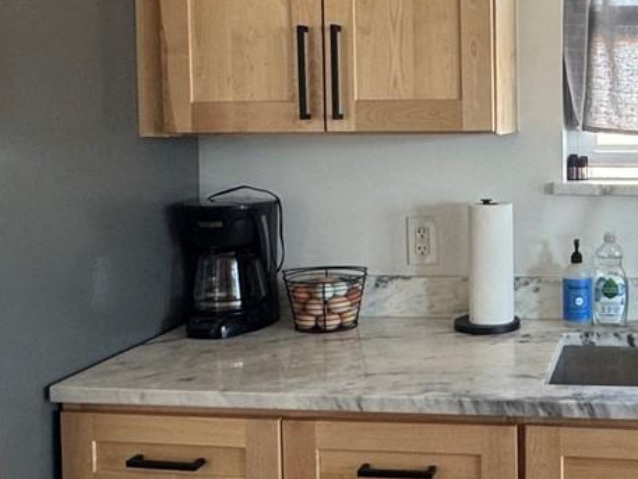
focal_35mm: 49
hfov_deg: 36.8
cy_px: 156
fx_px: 903
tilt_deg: -3.2
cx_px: 557
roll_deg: +0.1
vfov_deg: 29.5
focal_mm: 2.22
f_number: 2.2
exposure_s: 1/60
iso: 160
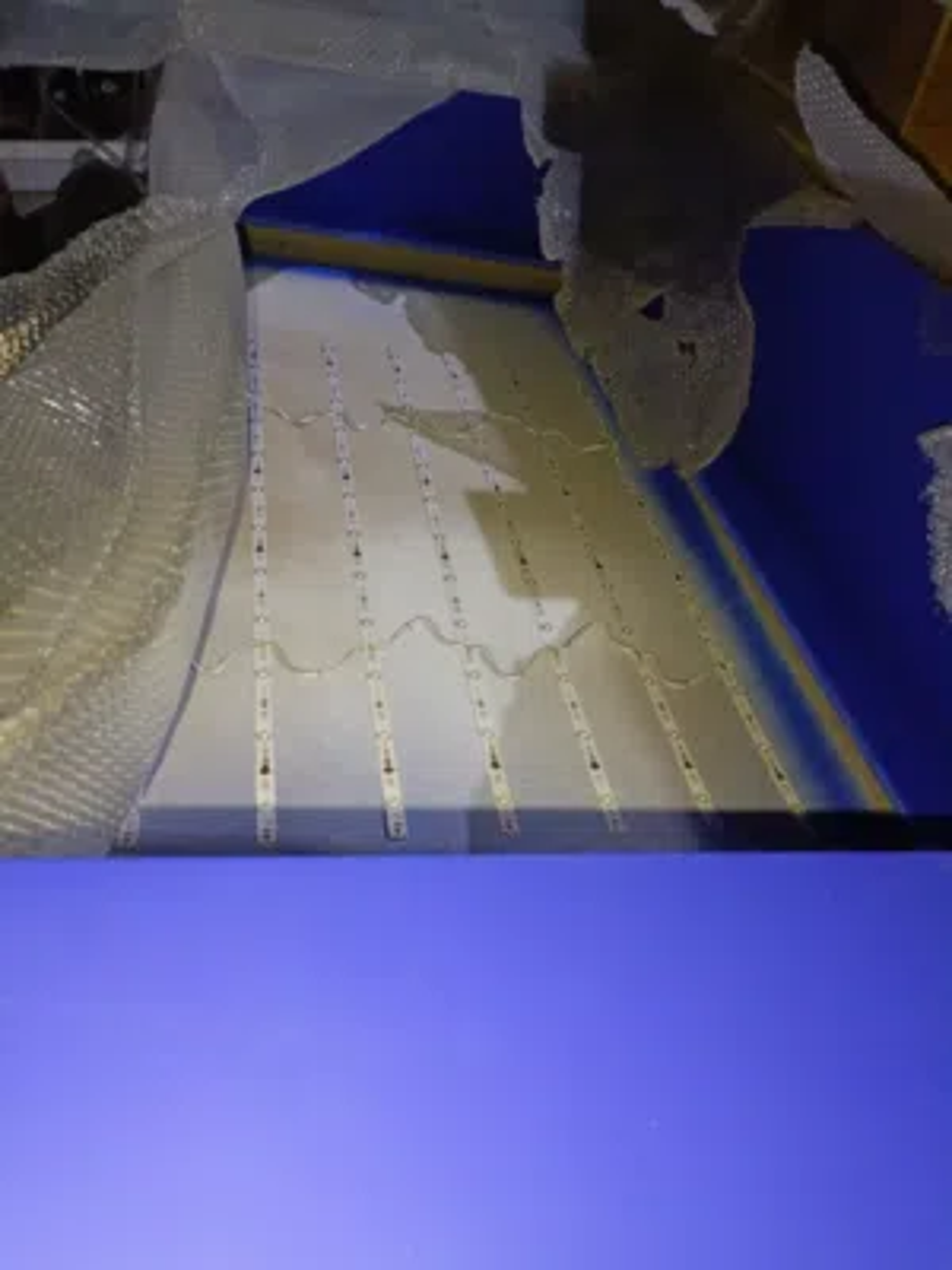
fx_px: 917
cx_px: 476
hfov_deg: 54.9
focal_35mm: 25
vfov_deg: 69.4
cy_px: 635
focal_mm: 4.76
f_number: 1.69
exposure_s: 1/33.3
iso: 2004
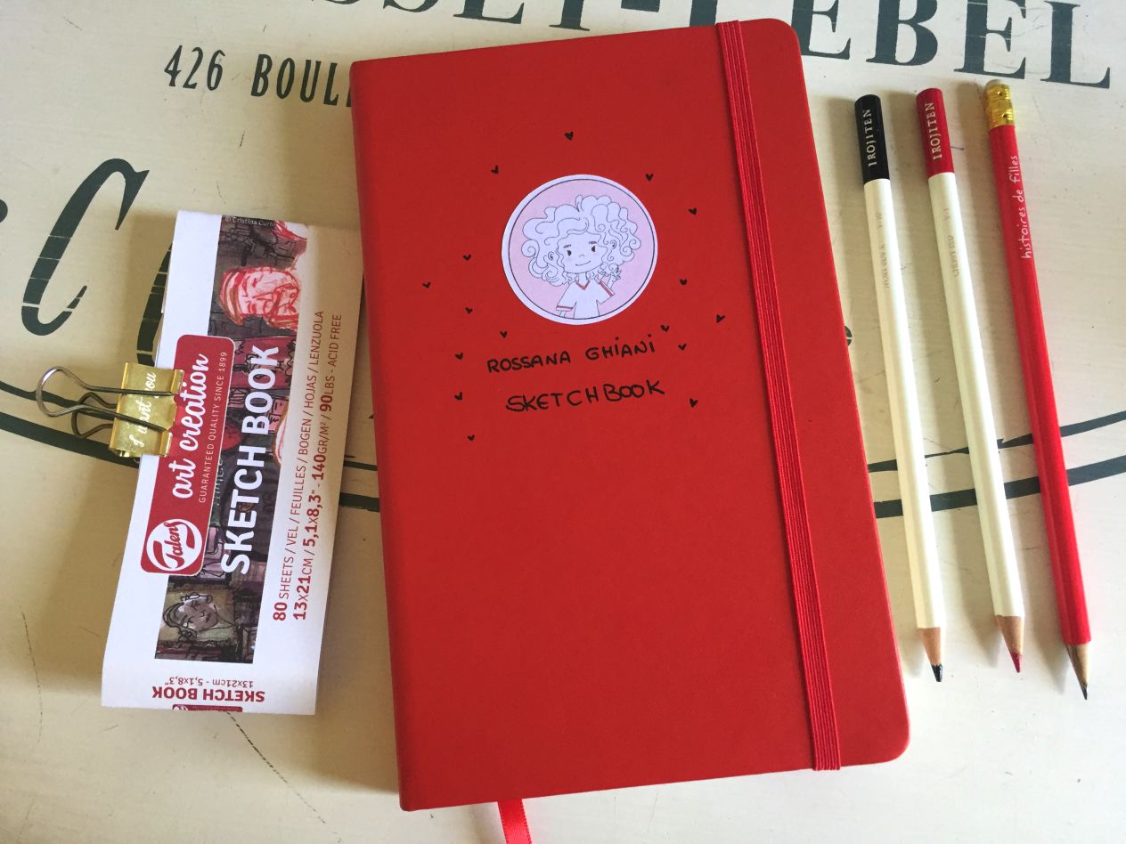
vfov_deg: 48.2
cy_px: 422
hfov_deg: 61.7
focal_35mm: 29
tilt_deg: -79.8
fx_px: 943
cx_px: 563
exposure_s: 1/33
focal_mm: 4.15
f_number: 2.2
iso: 160
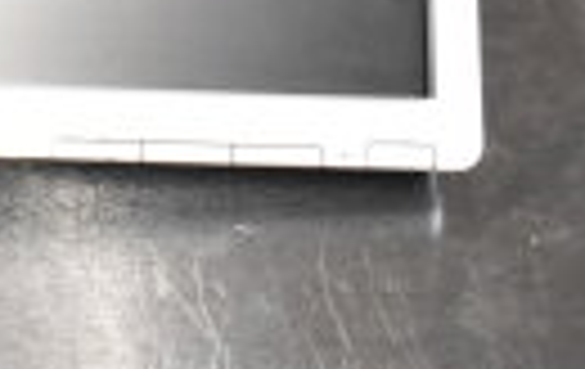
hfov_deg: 12.6
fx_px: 2286
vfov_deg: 8.8
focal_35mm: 143
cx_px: -630
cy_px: -304
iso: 1600
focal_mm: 20
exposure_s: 1/30
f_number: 3.5
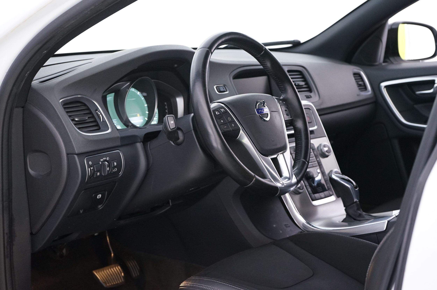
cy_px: 145
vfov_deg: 20.6
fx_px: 800
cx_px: 218
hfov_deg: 30.5
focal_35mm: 66
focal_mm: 66
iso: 3200
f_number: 6.3
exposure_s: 1/10
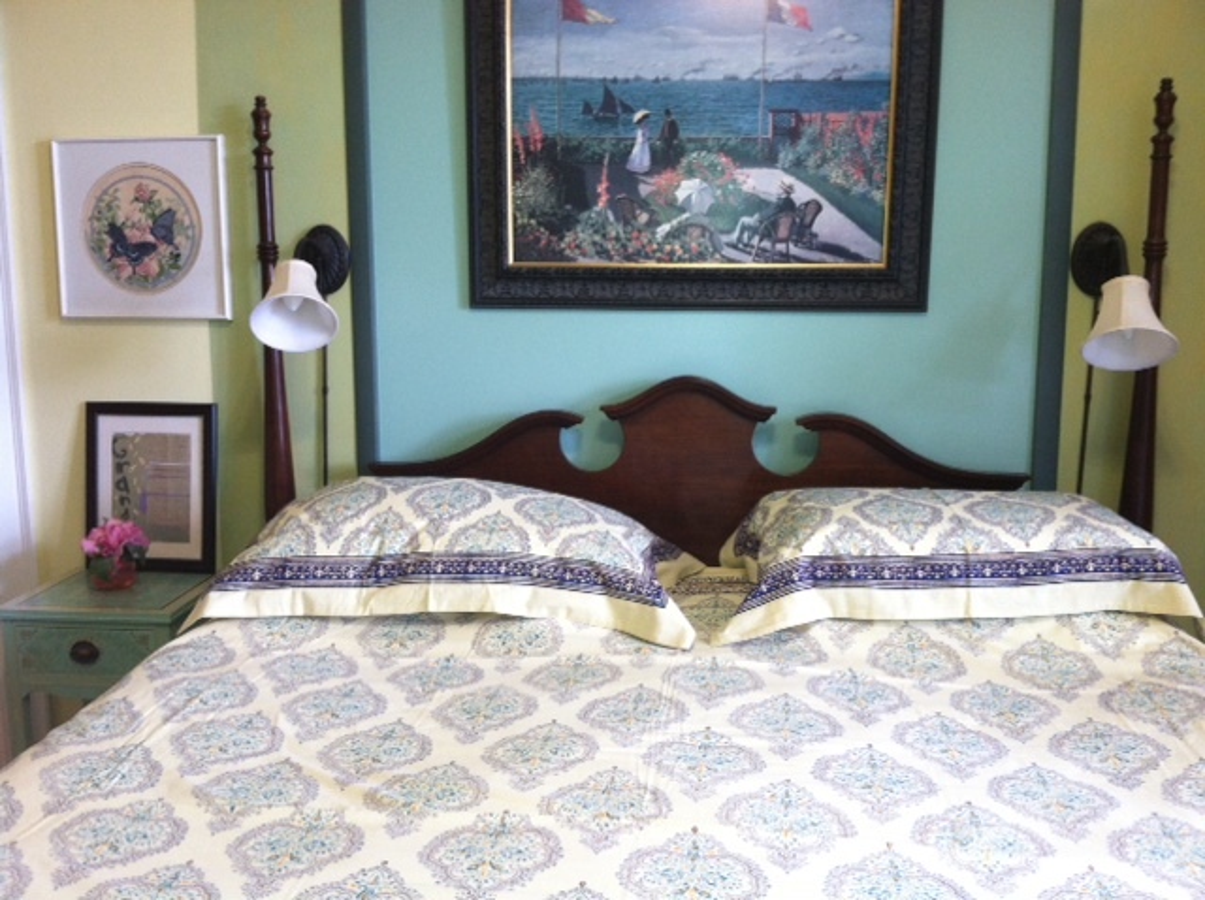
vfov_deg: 40.6
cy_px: 450
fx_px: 1217
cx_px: 602
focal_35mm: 35
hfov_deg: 52.7
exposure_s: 1/15
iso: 100
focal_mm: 3.85
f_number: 2.8
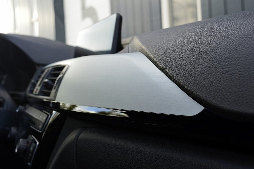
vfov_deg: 28.0
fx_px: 338
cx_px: 127
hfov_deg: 41.2
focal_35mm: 48
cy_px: 84
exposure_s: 1/100
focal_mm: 32
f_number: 9
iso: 400
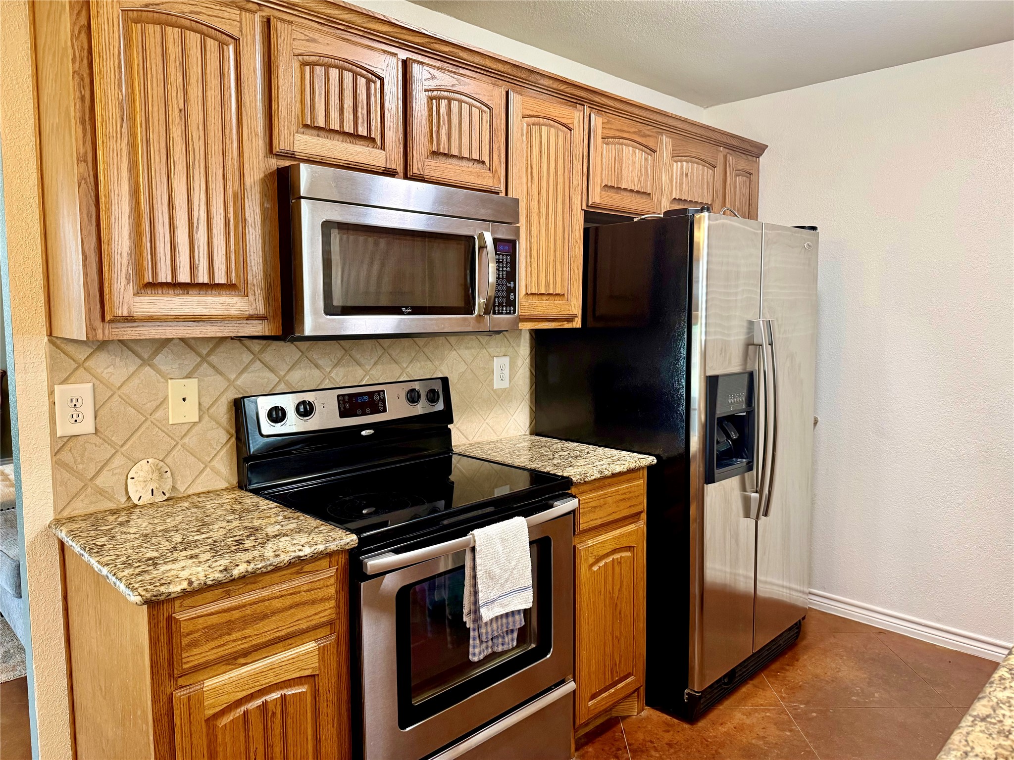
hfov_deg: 71.6
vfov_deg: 56.8
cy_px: 380
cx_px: 507
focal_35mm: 24
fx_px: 703
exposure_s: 1/60
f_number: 1.78
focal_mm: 6.76
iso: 320
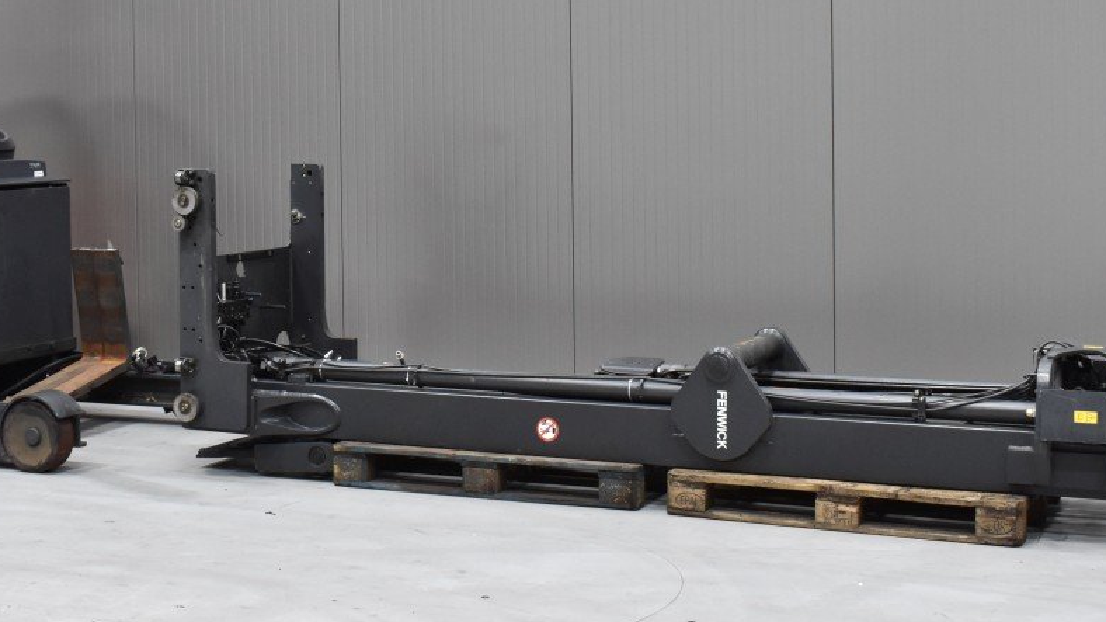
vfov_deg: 20.0
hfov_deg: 34.9
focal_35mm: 60
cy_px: 166
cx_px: 441
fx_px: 1753
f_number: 5.6
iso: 1250
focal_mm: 25
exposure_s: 1/30
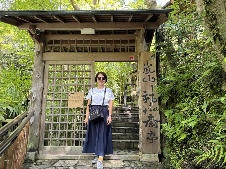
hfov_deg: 71.6
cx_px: 113
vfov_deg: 56.8
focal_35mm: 24
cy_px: 84
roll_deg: +2.8
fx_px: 157
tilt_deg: +11.1
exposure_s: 1/121
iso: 80
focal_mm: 6.76
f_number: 1.78
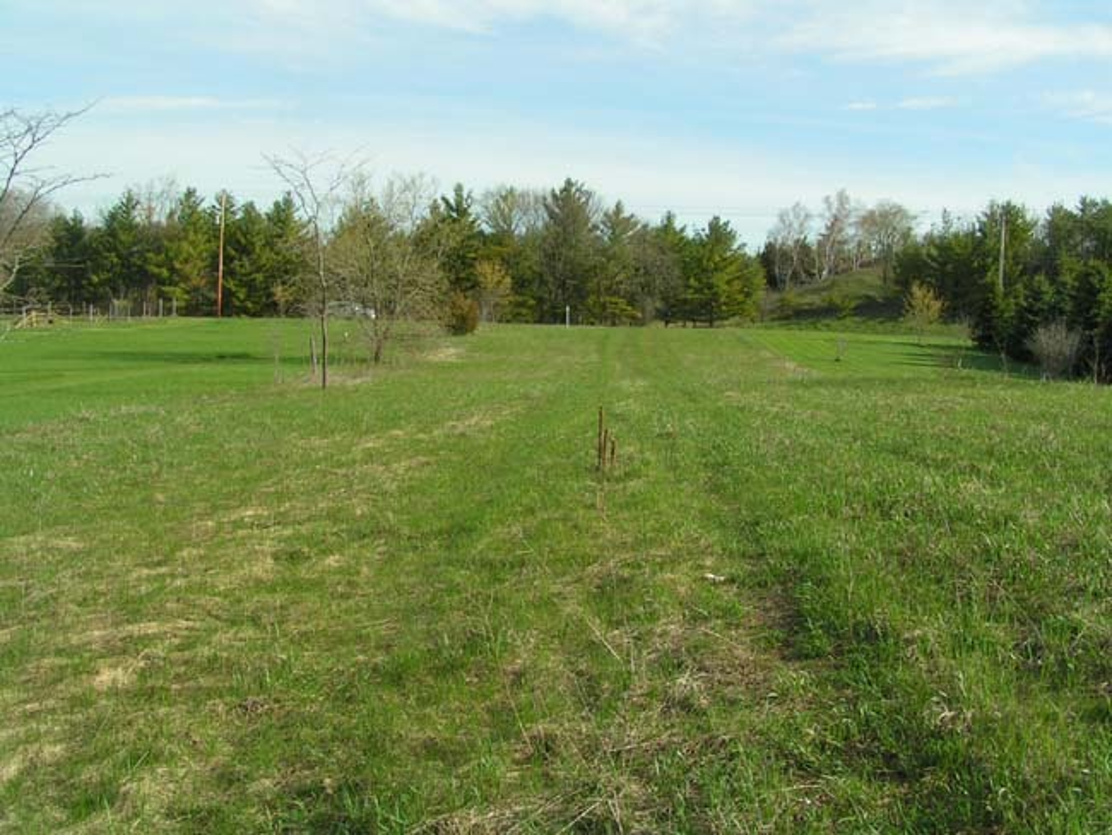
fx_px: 1221
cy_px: 418
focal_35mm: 38
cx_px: 556
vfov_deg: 37.7
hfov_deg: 49.0
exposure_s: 1/320
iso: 50
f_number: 5.6
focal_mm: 5.8
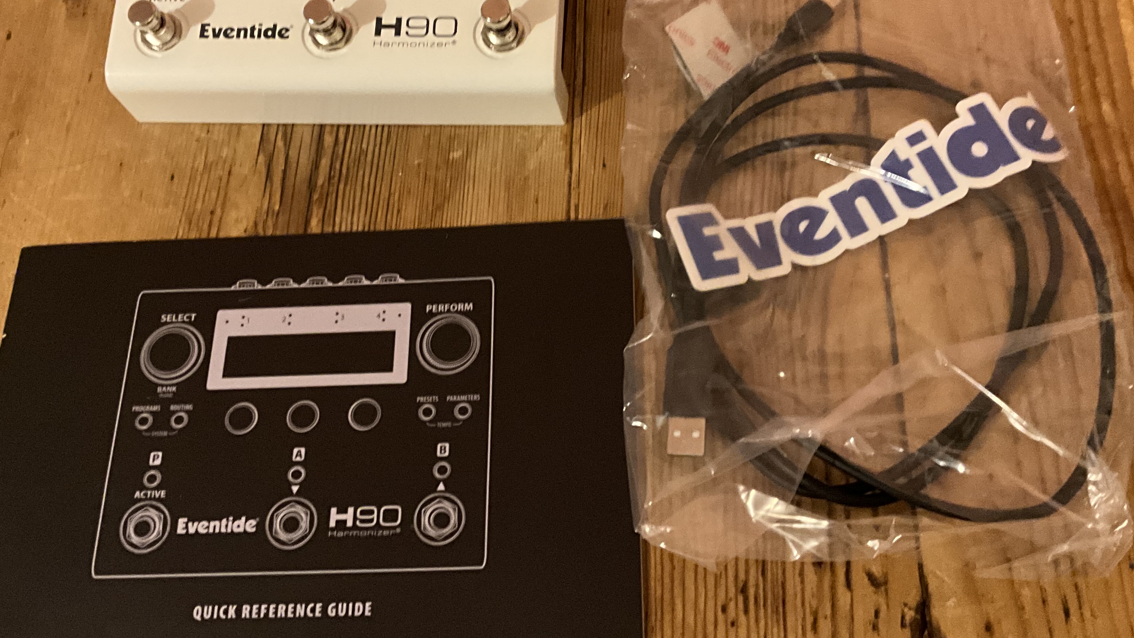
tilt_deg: -63.3
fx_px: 1233
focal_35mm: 41
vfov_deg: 28.9
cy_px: 235
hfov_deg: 49.4
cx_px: 572
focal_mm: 3
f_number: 1.8
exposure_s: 1/30
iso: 500
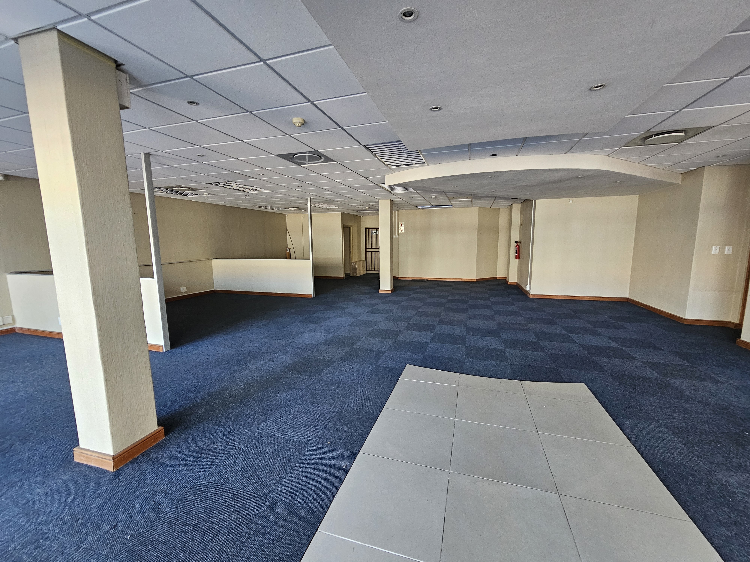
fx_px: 282
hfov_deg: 106.2
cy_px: 281
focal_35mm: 13
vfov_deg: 89.9
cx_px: 375
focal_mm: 2.2
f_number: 2.2
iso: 400
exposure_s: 1/100
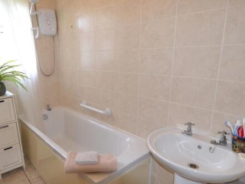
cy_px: 101
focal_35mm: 24
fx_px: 168
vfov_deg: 57.3
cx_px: 93
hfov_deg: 71.1
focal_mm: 11
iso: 720
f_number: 2.8
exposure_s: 1/60
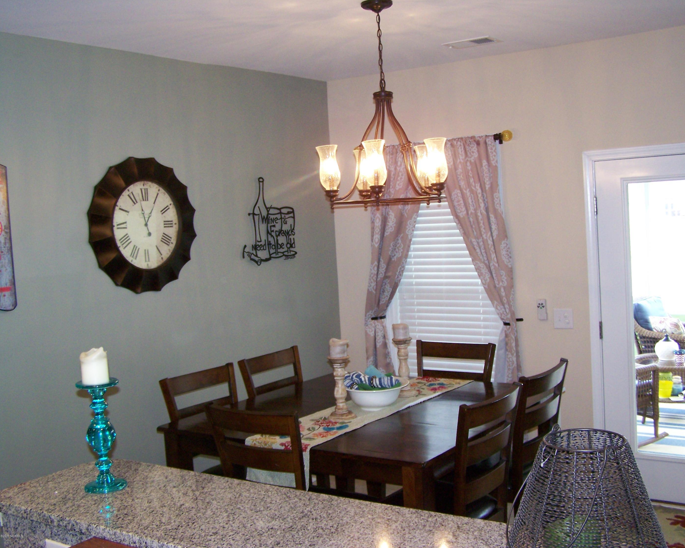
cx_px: 368
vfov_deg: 37.3
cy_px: 276
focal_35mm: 40
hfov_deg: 45.8
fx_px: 811
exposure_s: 1/50
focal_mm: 6.3
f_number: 2.8
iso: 160
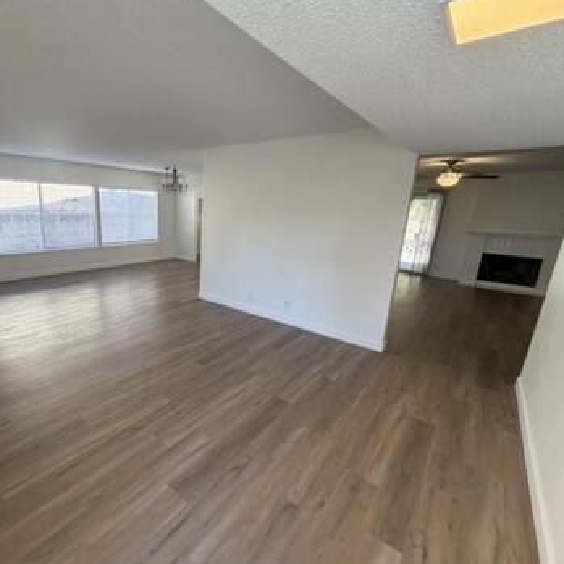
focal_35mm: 17
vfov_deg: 84.0
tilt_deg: -12.9
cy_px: 281
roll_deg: -1.4
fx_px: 313
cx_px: 194
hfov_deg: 81.5
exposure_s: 1/121
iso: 200
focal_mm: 2.22
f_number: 2.2
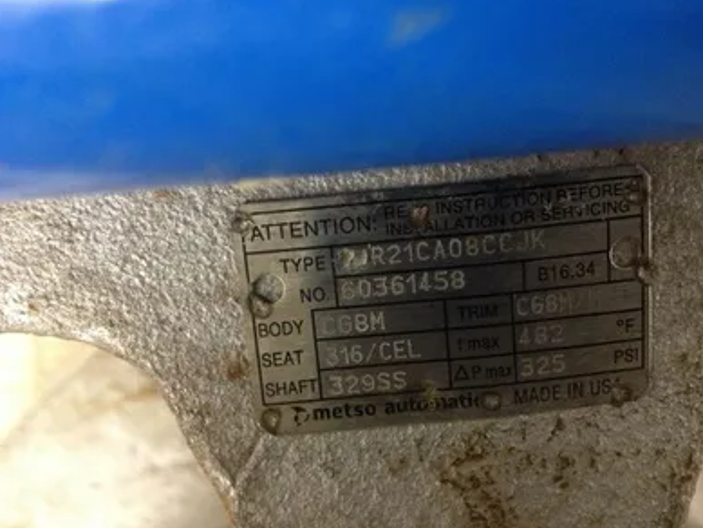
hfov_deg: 51.3
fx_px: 731
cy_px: 260
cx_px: 356
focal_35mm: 36
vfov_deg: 39.7
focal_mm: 4.28
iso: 400
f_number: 2.4
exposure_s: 1/15
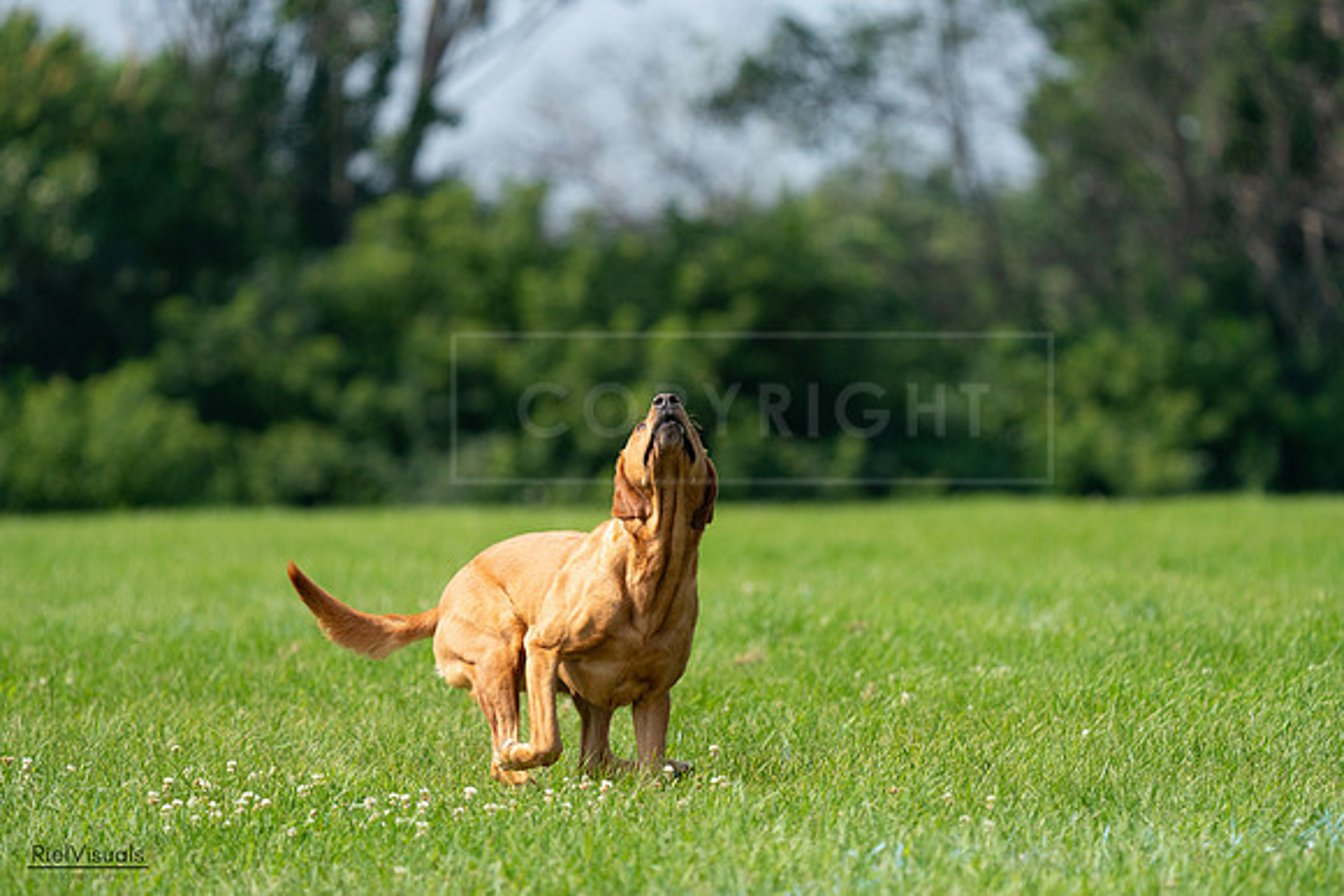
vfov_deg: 4.5
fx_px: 11314
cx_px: 672
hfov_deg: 6.8
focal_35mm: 303
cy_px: 448
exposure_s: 1/4000
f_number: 6.3
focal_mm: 303
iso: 1250
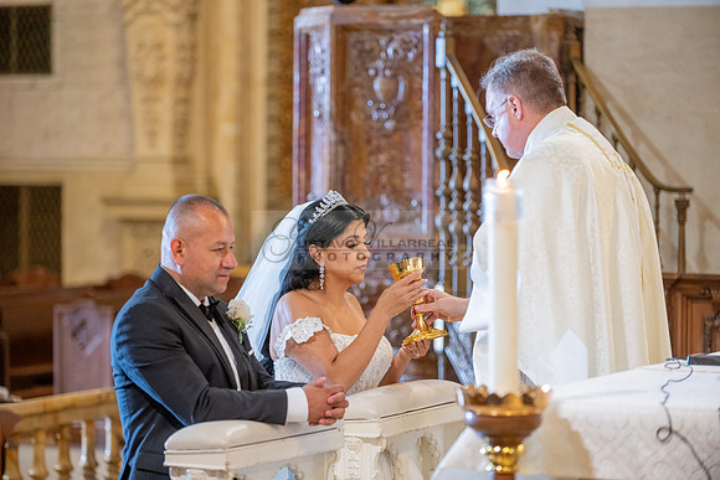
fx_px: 2701
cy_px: 240
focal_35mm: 135
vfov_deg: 10.2
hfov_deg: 15.2
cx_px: 360
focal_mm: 135
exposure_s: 1/100
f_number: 2.8
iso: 1000
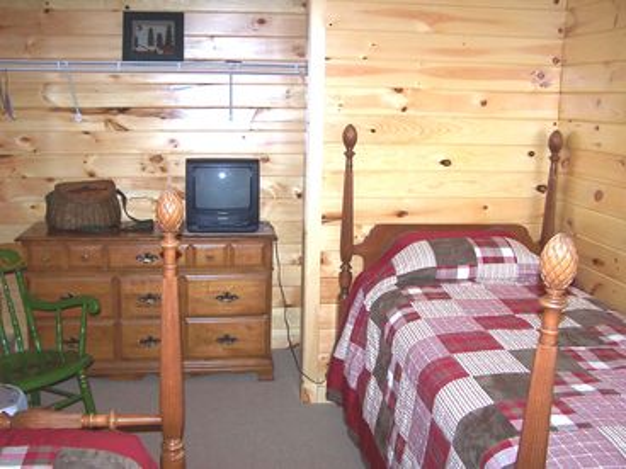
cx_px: 313
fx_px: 687
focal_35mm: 38
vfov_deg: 37.7
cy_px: 234
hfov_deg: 49.0
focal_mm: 6.3
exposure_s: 1/60
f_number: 2.8
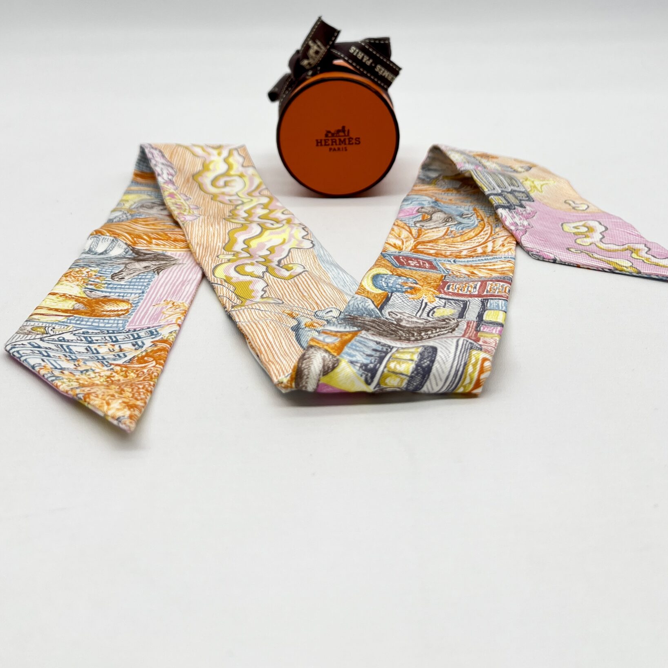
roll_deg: +0.9
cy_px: 159
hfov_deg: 46.0
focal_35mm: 36
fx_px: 786
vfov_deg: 44.4
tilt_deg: -13.3
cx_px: 366
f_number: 1.5
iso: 40
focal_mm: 5.7
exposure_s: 1/233
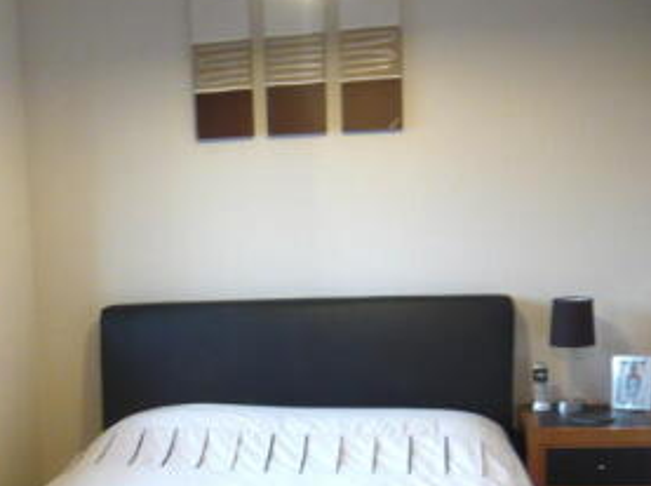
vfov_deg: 24.0
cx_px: 170
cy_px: 443
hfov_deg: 32.2
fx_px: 1108
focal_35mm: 59
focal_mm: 4.6
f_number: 2.8
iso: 200
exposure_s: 1/8
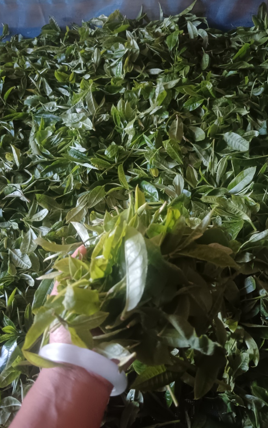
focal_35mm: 29
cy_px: 213
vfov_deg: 64.6
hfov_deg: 43.1
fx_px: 339
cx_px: 142
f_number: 1.9
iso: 1207
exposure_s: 1/25
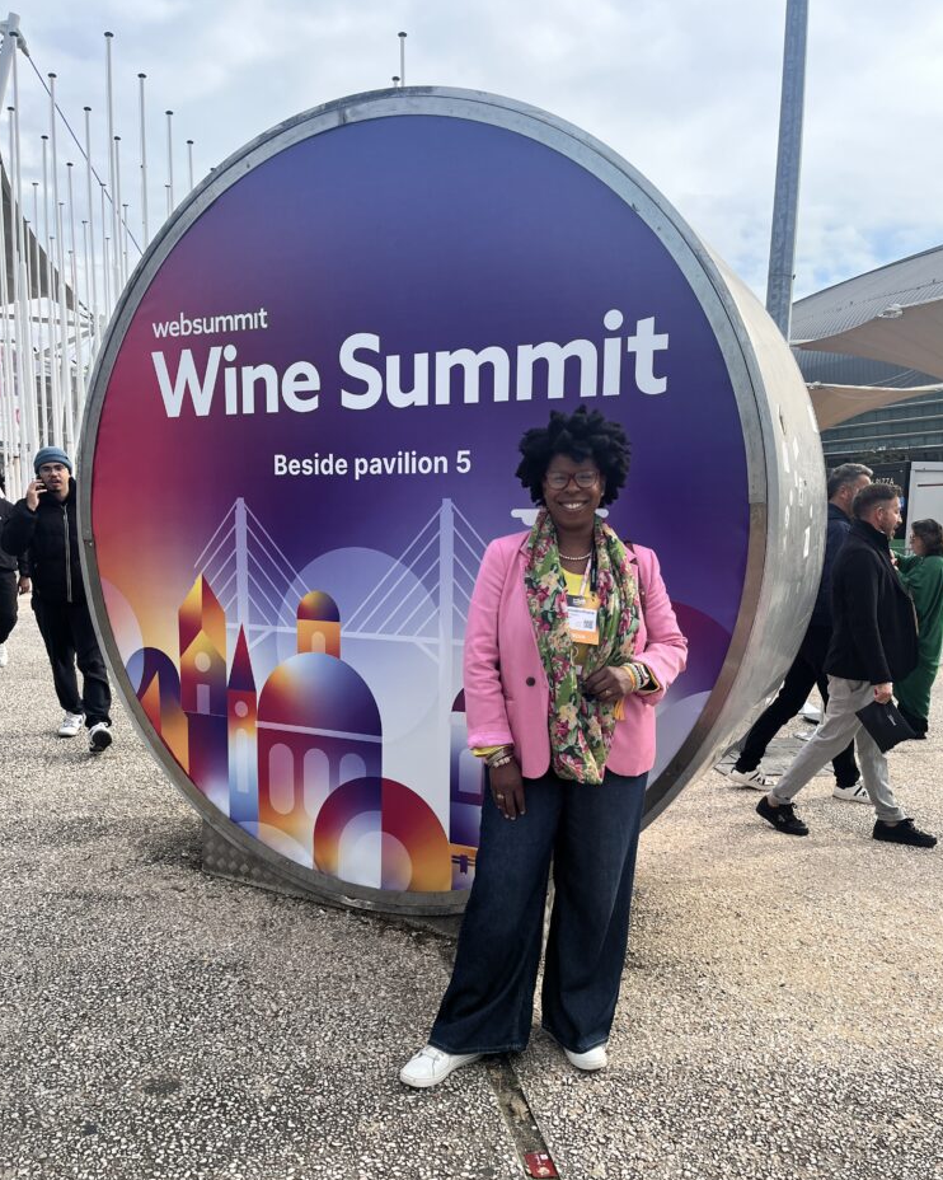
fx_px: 977
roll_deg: -0.2
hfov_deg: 51.5
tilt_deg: -9.1
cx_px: 468
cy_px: 646
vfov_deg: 62.1
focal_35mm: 28
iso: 50
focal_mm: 5.1
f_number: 1.6
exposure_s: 1/1497
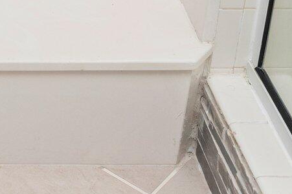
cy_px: -243
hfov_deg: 15.5
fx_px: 956
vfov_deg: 10.3
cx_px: -189
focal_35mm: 118
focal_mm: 26
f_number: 9
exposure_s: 1/200
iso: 500
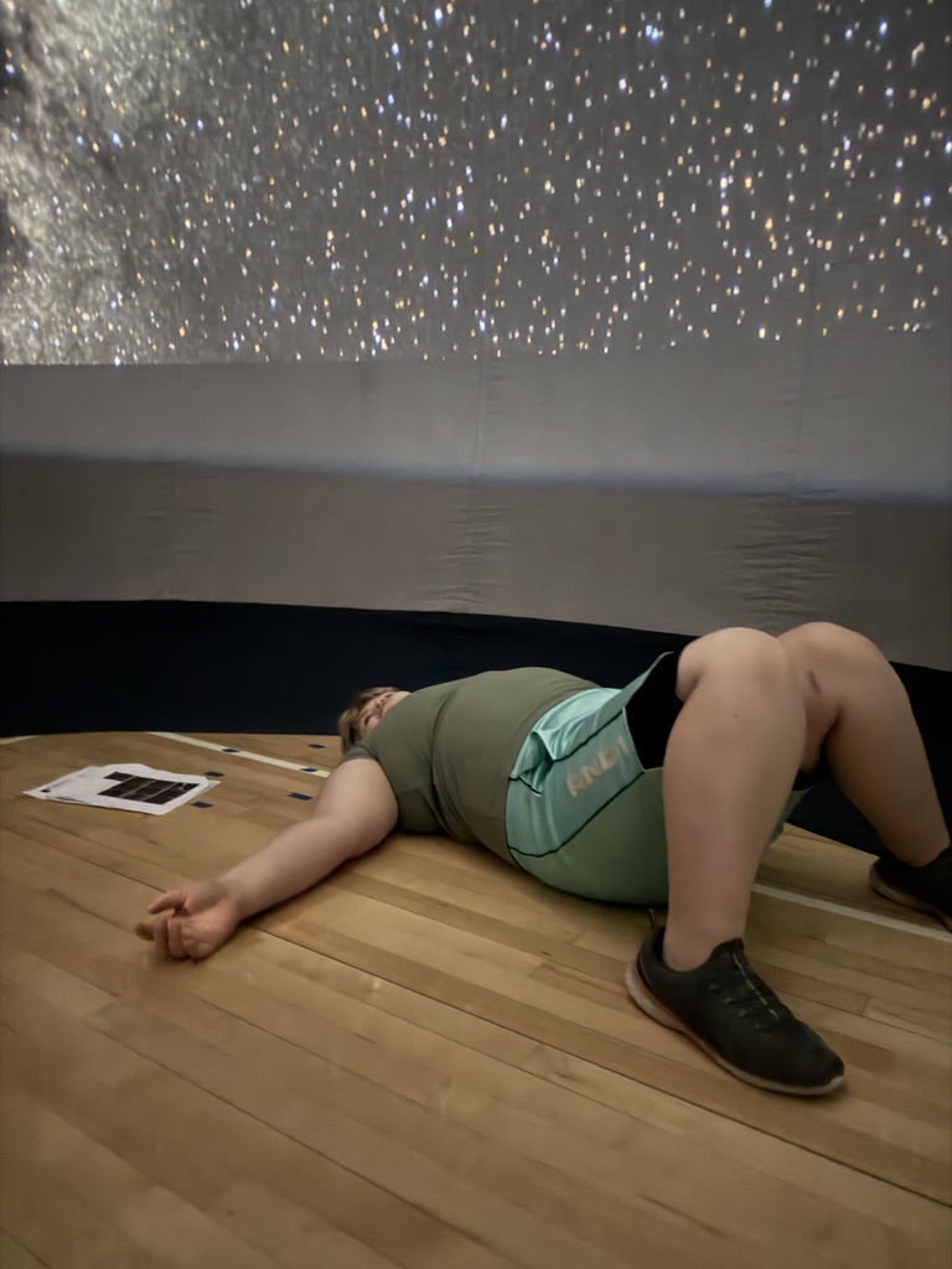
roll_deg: -1.0
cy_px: 634
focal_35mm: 24
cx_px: 476
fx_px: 880
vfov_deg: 71.6
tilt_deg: -9.4
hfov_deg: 56.8
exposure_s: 1
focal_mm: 6.76
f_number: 1.78
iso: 4000
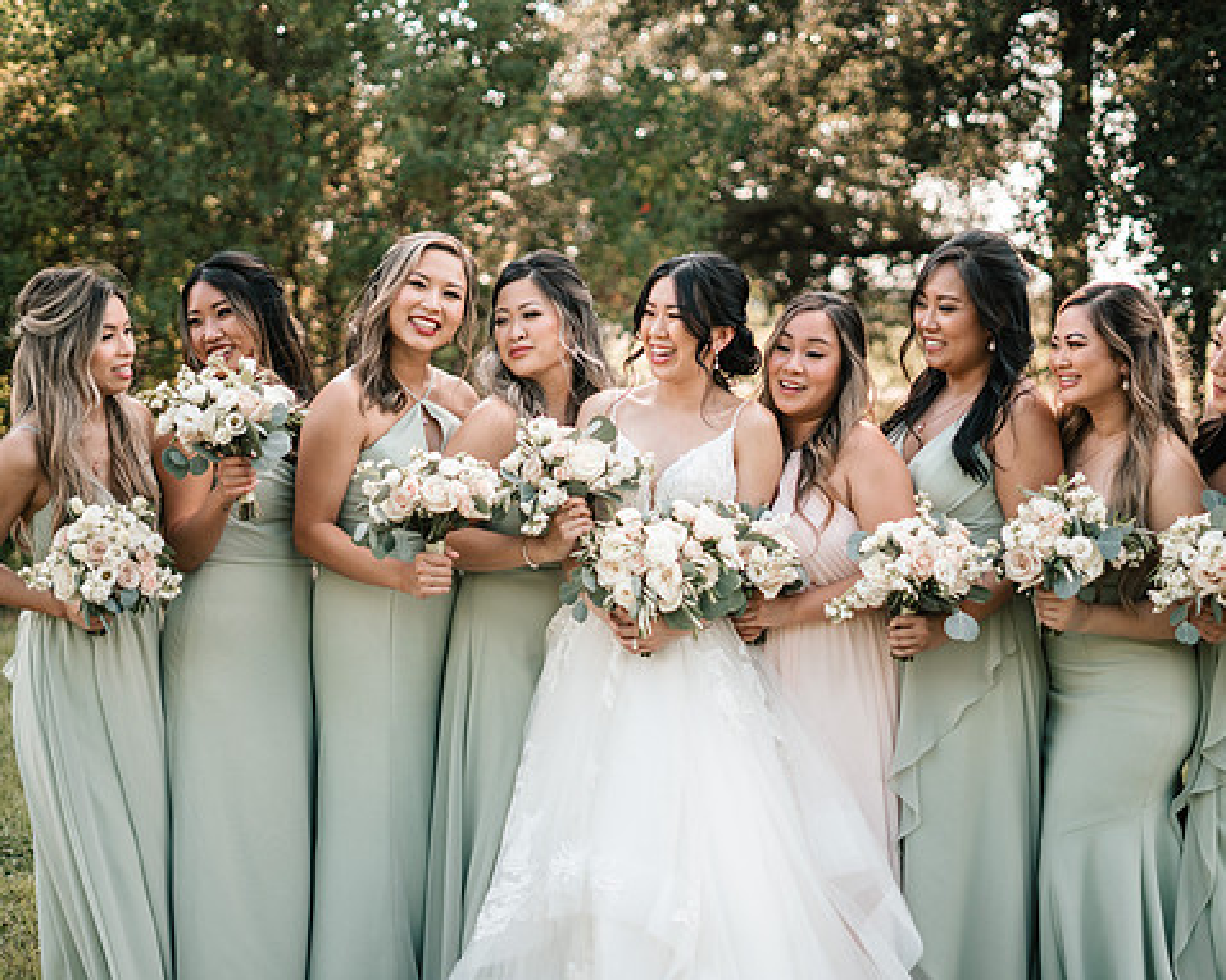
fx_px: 2067
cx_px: 641
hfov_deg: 33.0
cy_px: 494
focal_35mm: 57
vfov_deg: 26.7
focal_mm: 50
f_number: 1.8
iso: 250
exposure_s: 1/2000
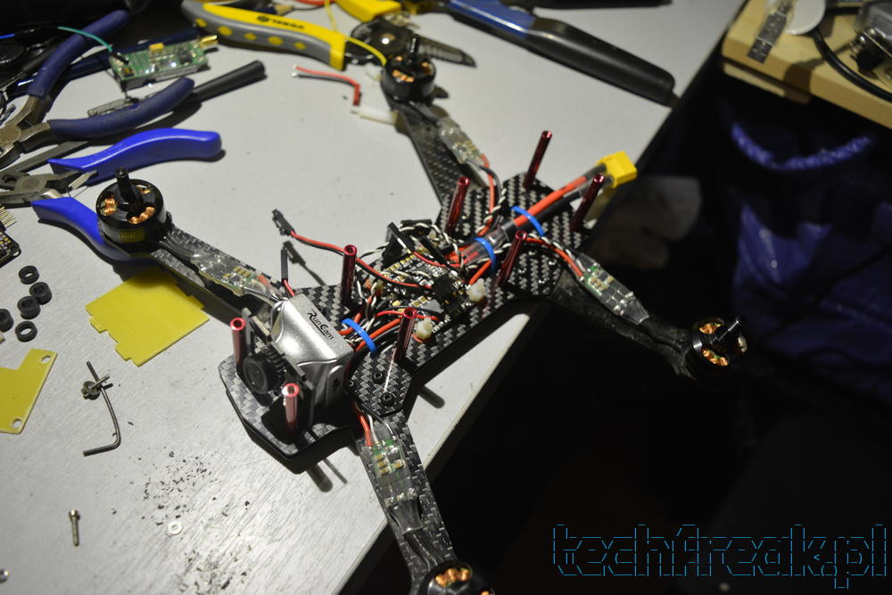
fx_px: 743
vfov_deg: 43.6
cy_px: 298
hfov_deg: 61.9
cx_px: 446
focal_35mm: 30
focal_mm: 20
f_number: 4
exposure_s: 1/60
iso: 640
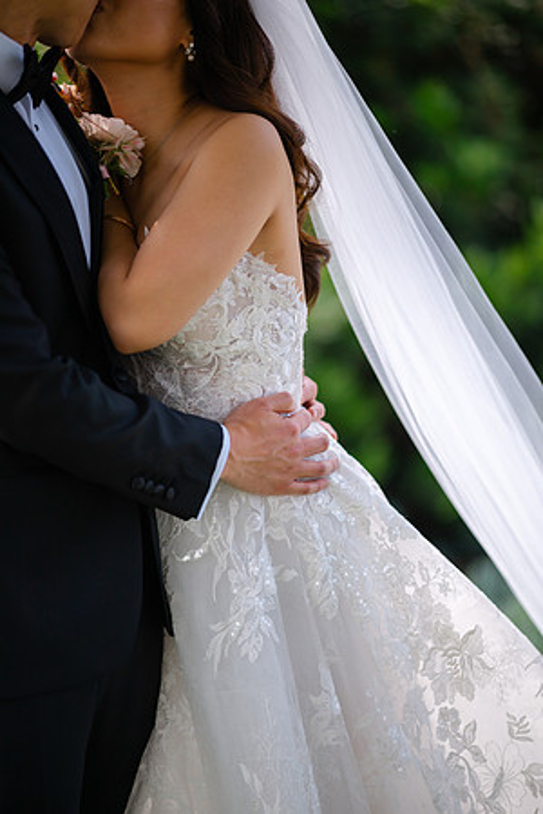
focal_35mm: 105
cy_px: 407
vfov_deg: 19.5
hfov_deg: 13.0
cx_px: 272
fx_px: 2375
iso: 80
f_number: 1.4
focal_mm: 105
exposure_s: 1/8000
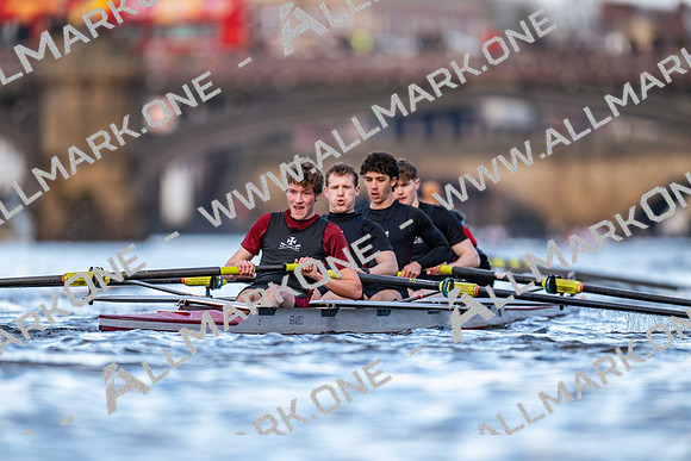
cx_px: 346
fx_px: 11519
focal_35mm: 600
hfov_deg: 3.4
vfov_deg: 2.3
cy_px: 230
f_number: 4
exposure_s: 1/2500
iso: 1400
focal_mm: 600
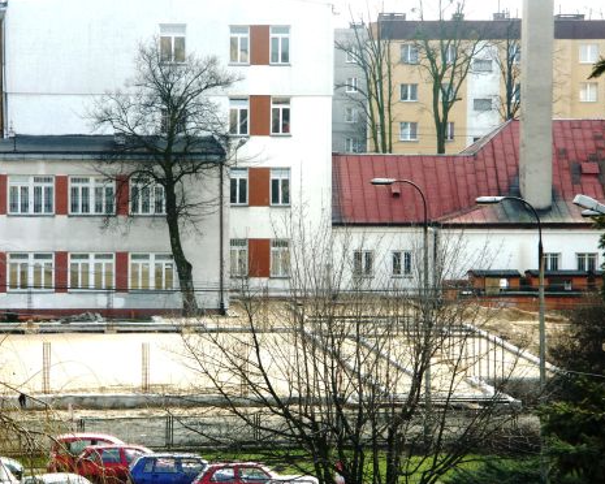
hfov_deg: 9.2
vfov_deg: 7.4
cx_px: 303
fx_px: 3760
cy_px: 241
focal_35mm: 210
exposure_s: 1/200
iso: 64
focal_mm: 50.8
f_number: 5
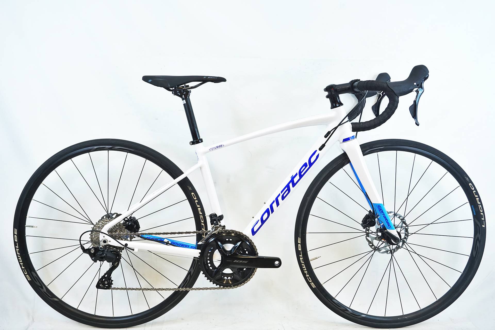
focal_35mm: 36
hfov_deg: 53.1
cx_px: 248
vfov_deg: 36.9
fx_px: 495
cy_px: 165
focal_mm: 24
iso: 800
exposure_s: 1/60
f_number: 5.6
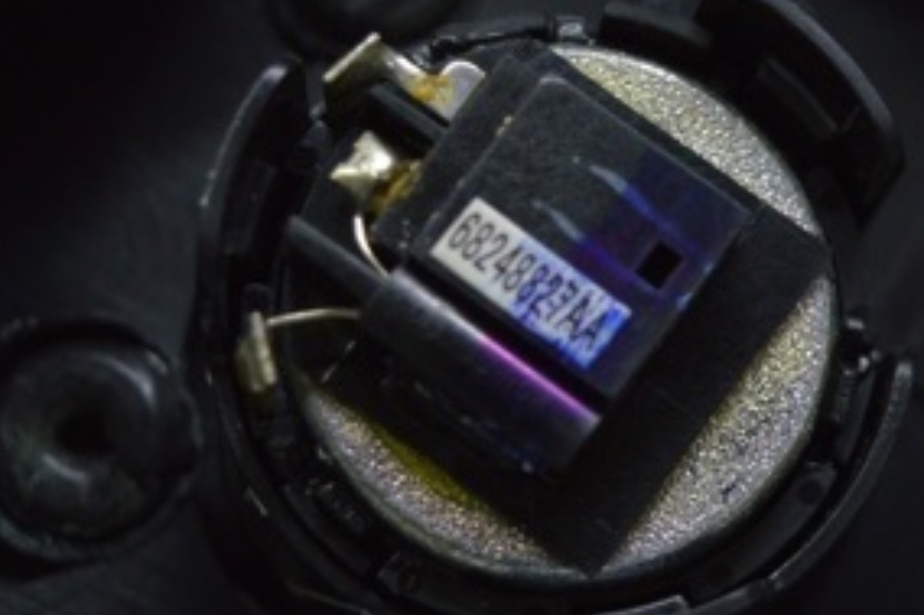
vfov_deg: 11.6
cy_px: 308
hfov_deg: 17.3
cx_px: 605
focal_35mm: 118
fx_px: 3030
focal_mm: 35
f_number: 4.5
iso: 400
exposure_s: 1/80
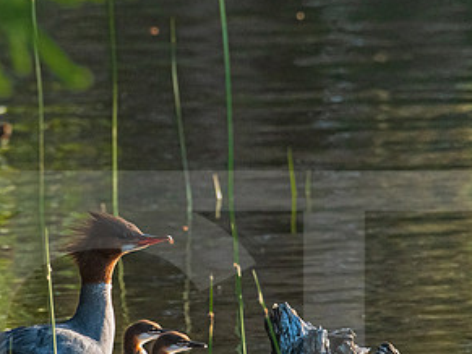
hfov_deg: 1.0
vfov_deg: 0.7
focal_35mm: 2088
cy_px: 267
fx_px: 28459
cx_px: 198
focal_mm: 500
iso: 400
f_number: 10
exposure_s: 1/400
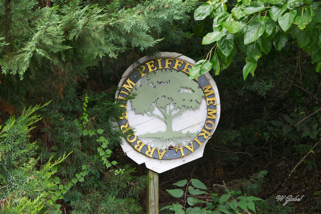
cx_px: 160
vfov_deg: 18.2
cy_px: 107
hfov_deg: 27.0
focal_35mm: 75
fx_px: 669
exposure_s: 1/250
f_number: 7.1
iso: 1800
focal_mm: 75
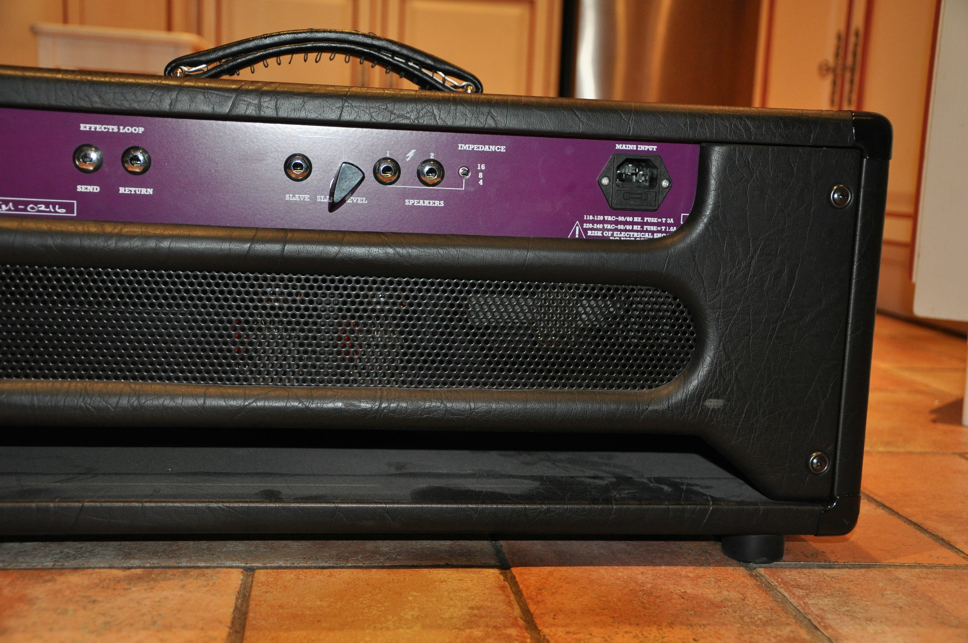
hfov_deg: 43.7
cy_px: 322
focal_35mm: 45
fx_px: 1209
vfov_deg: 29.8
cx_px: 484
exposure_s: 1/60
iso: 800
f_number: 4.2
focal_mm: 30
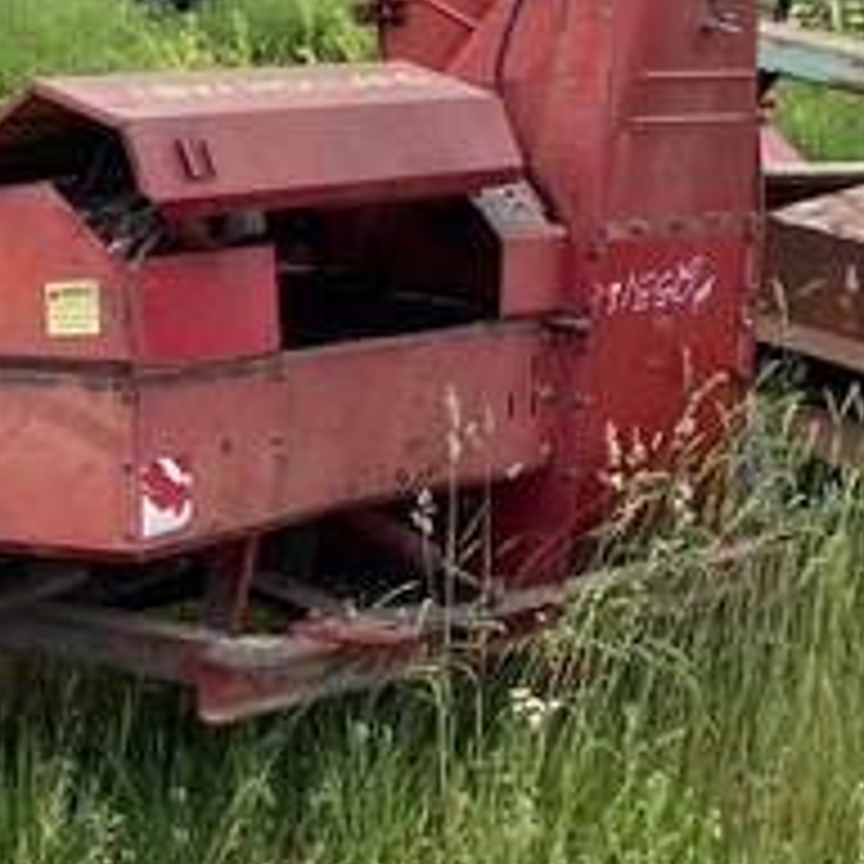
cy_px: -130
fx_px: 2711
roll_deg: -1.6
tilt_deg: -0.8
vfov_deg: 17.4
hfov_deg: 18.1
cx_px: 324
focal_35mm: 96
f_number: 1.8
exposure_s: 1/2268
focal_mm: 4.25
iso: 32
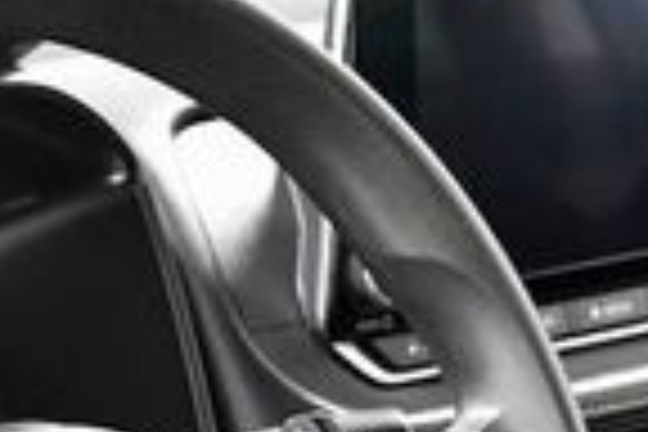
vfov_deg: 6.8
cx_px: 32
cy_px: 551
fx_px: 3600
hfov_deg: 10.2
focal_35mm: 200
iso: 2500
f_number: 4
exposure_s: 1/100
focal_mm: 30
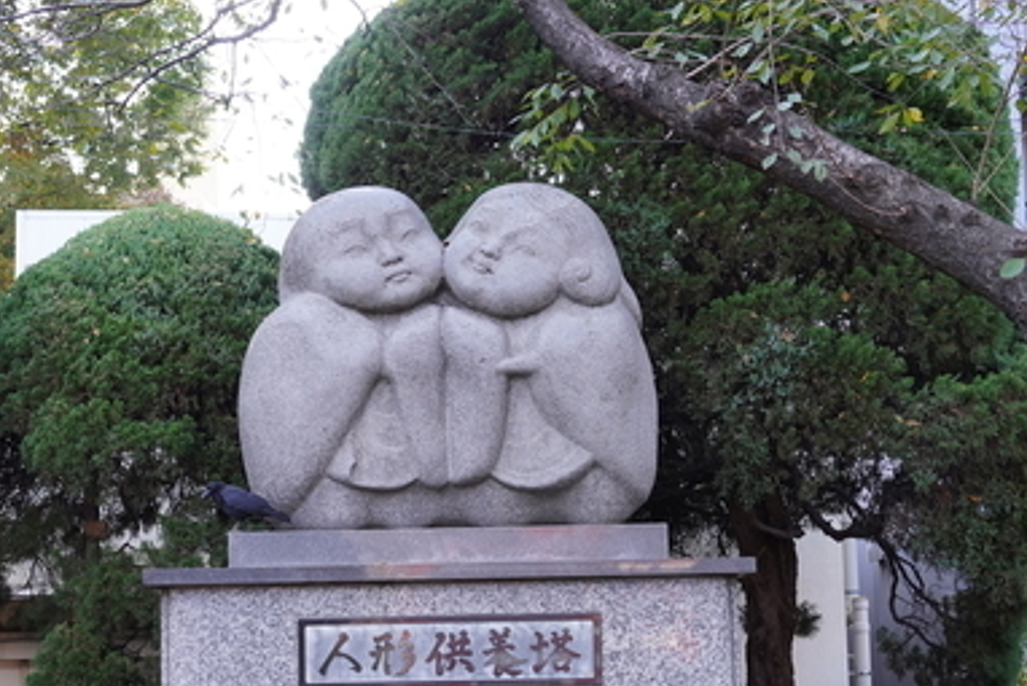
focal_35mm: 66
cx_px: 419
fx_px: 1883
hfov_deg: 30.4
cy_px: 465
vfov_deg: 20.5
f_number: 5.6
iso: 320
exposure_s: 1/50
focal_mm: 42
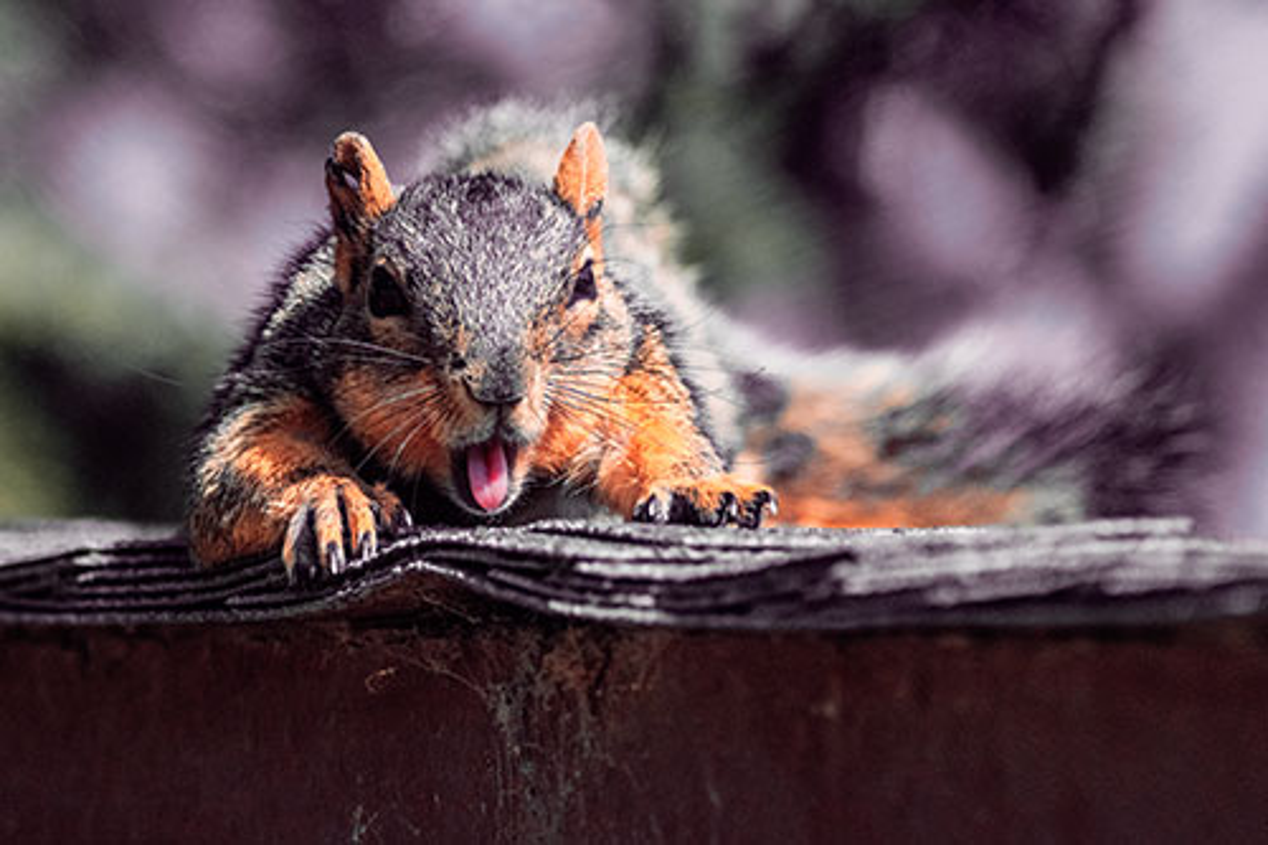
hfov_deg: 3.2
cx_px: 634
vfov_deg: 2.1
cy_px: 422
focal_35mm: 650
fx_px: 22886
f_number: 11
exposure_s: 1/2000
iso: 2500
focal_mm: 650
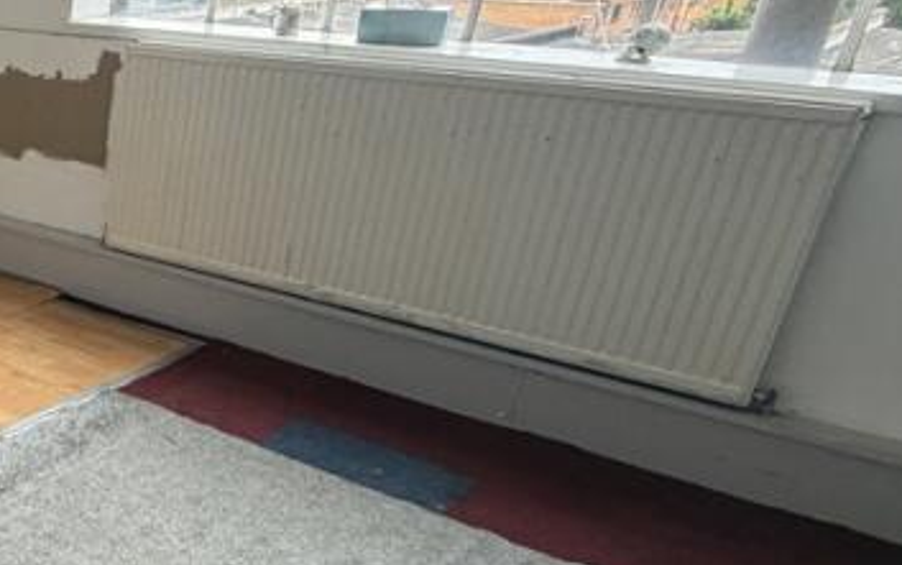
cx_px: -207
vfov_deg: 29.6
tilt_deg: -23.9
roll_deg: +0.8
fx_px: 1058
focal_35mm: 43
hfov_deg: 35.3
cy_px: 386
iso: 320
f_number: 2.2
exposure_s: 1/121
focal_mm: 2.22
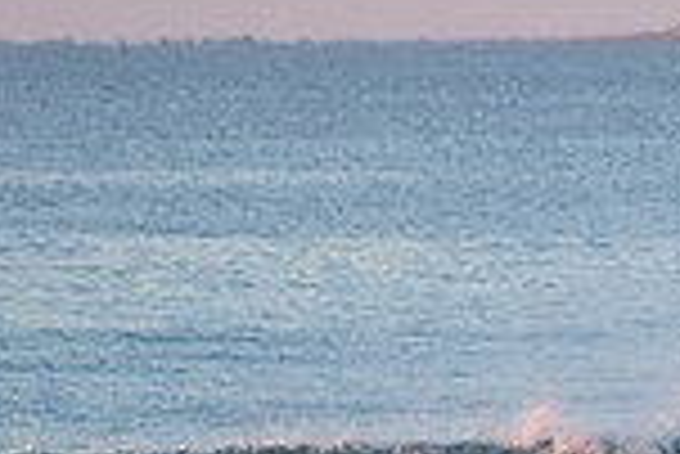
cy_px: 551
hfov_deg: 1.9
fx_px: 20381
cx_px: 1220
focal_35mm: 1078
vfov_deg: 1.3
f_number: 5.6
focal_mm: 280
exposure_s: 1/400
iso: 400
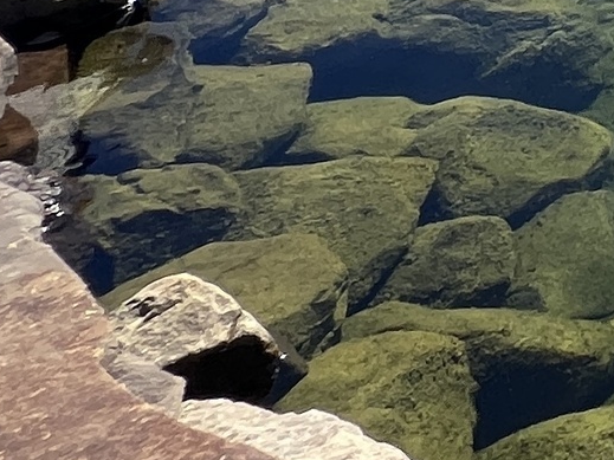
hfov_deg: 14.5
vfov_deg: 15.6
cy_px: -434
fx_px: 1365
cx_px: 1515
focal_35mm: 77
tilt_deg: -13.6
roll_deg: -1.5
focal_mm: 1.57
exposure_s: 1/727
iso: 32
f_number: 1.8
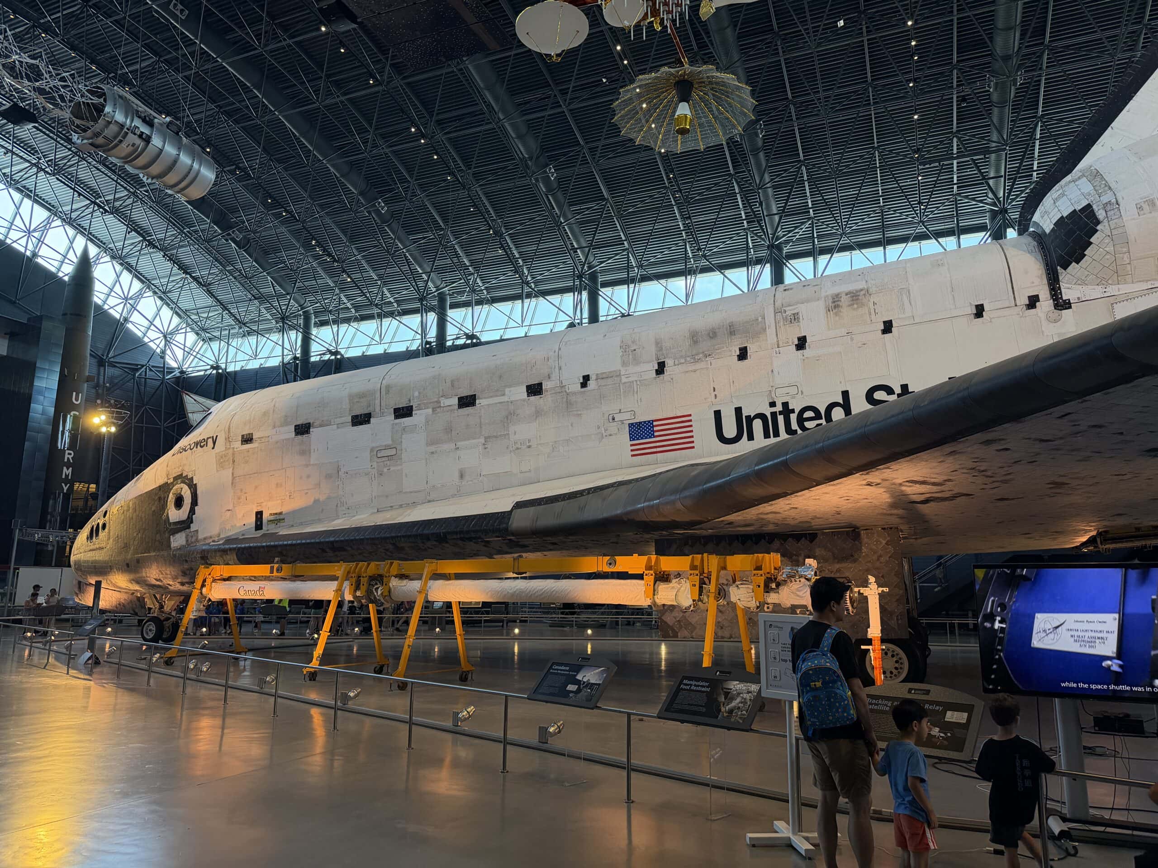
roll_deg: +0.1
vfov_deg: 56.8
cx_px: 579
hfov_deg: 71.6
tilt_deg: +12.2
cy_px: 434
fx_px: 803
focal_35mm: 24
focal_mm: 6.76
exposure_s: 1/120
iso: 320
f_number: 1.78
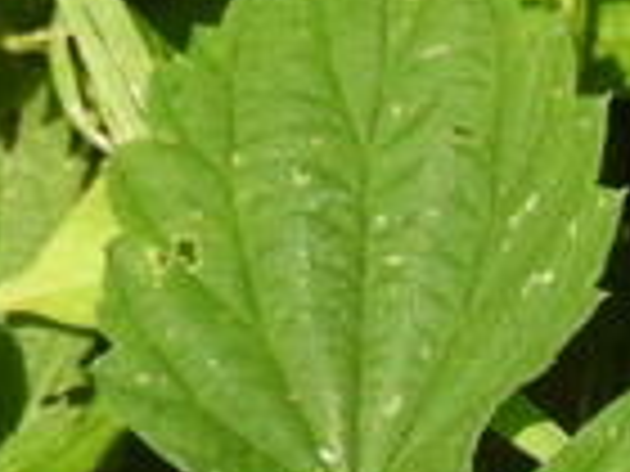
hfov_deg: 0.5
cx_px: 1030
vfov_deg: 0.3
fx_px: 78914
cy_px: 683
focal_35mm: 4336
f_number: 6.3
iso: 100
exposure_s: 1/320
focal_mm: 170
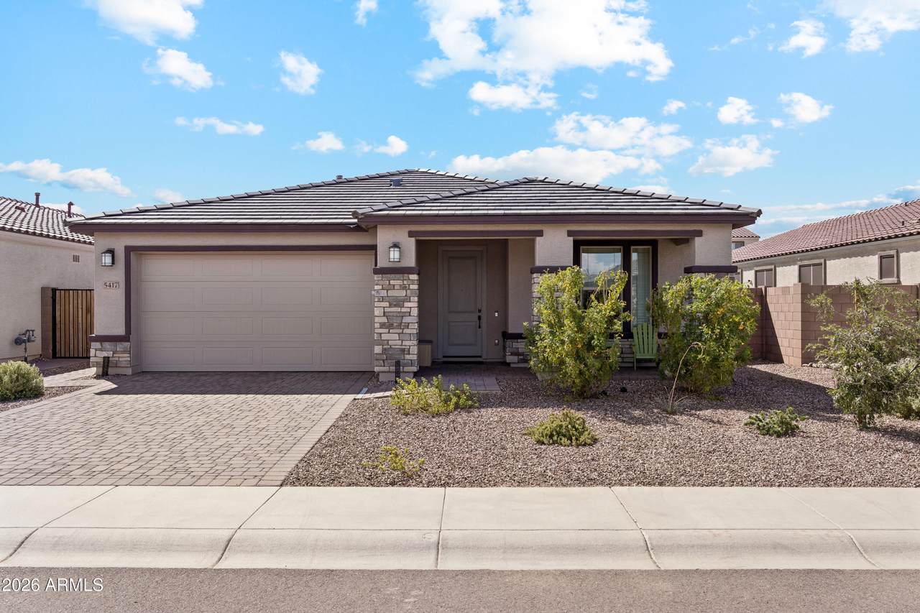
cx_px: 460
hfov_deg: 65.5
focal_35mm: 28
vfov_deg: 46.4
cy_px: 306
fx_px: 715
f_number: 8
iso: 320
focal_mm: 28
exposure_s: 1/640
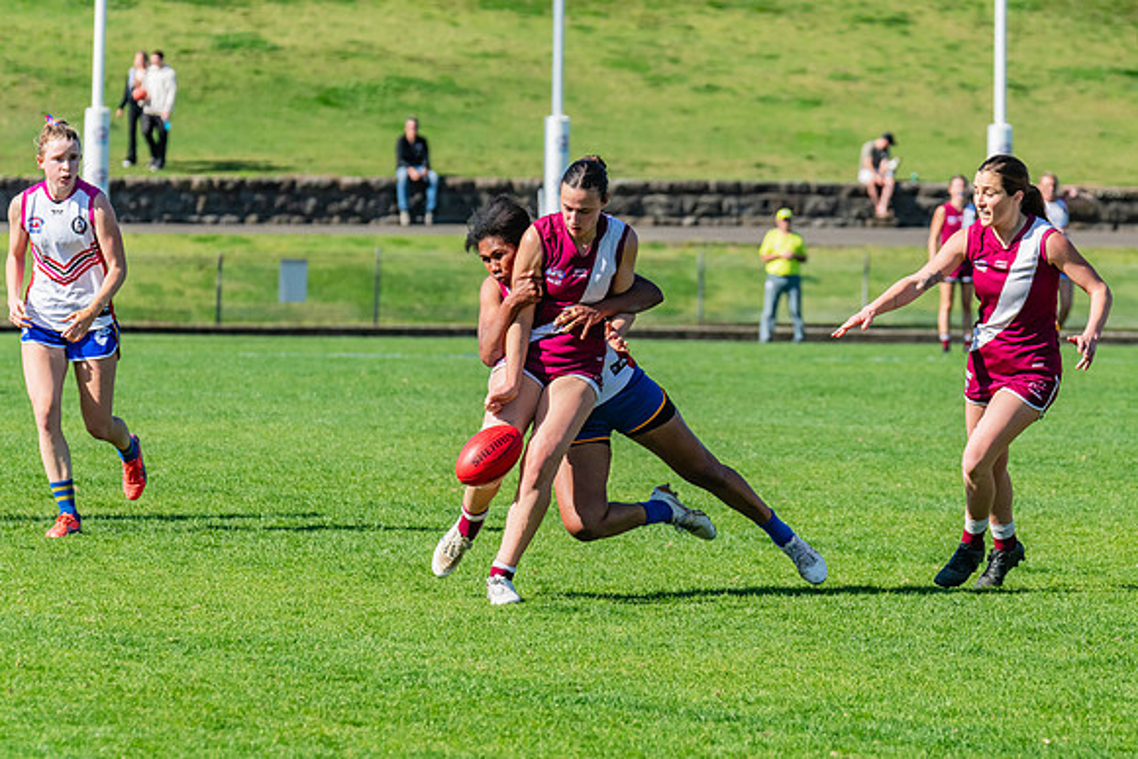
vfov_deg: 4.3
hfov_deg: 6.4
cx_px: 667
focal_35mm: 323
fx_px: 10224
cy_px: 386
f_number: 8
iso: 800
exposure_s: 1/1250
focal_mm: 270
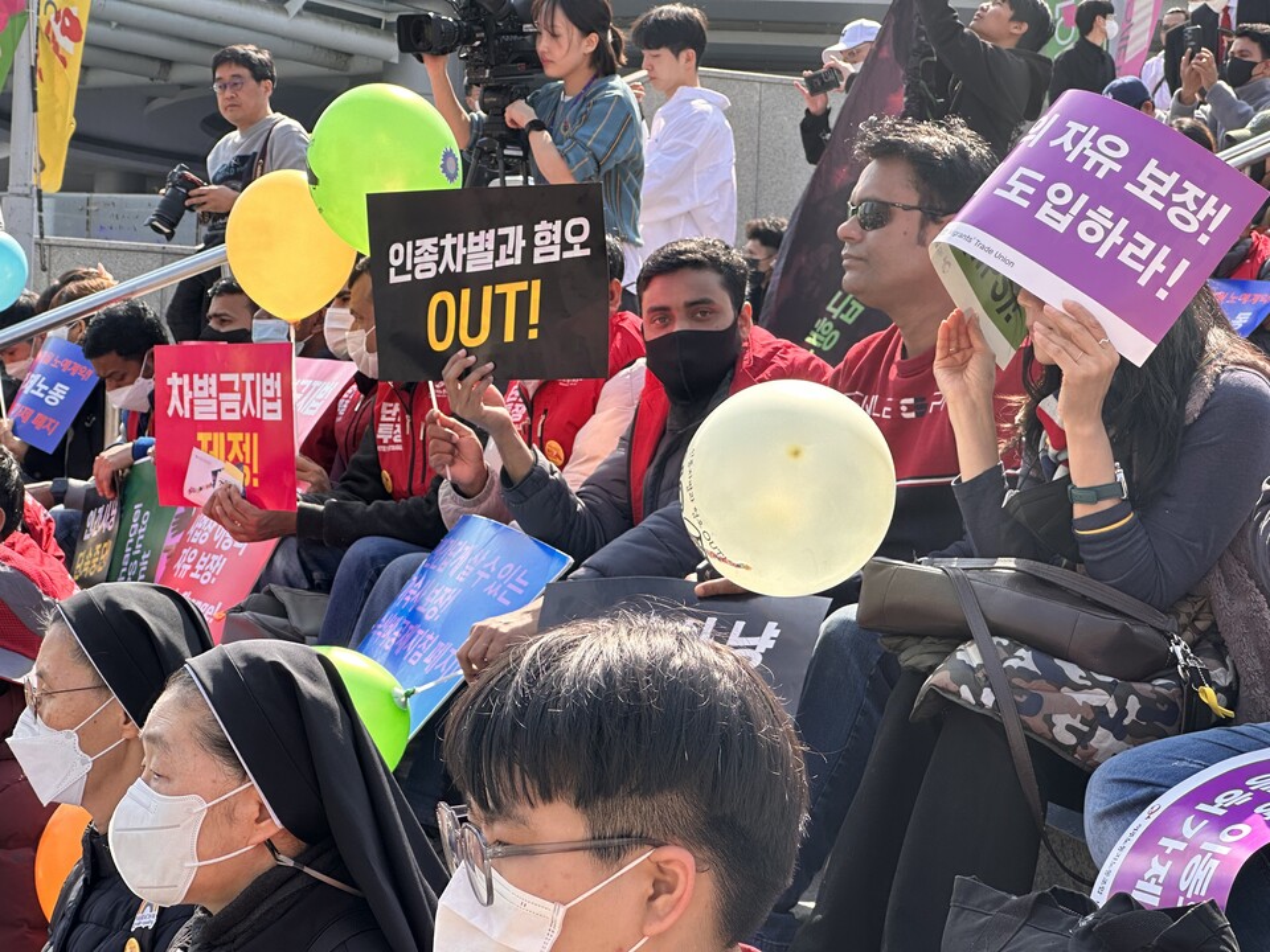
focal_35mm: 77
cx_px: 635
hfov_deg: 25.3
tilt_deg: -1.5
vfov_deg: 19.1
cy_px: 476
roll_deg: -2.4
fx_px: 2825
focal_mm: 9
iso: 32
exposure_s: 1/282
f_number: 2.8
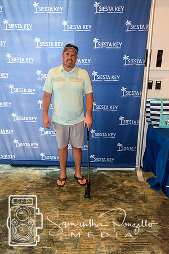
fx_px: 190
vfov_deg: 67.4
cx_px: 84
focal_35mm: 27
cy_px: 127
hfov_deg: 47.9
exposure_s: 1/80
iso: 800
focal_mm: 18
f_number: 4.5
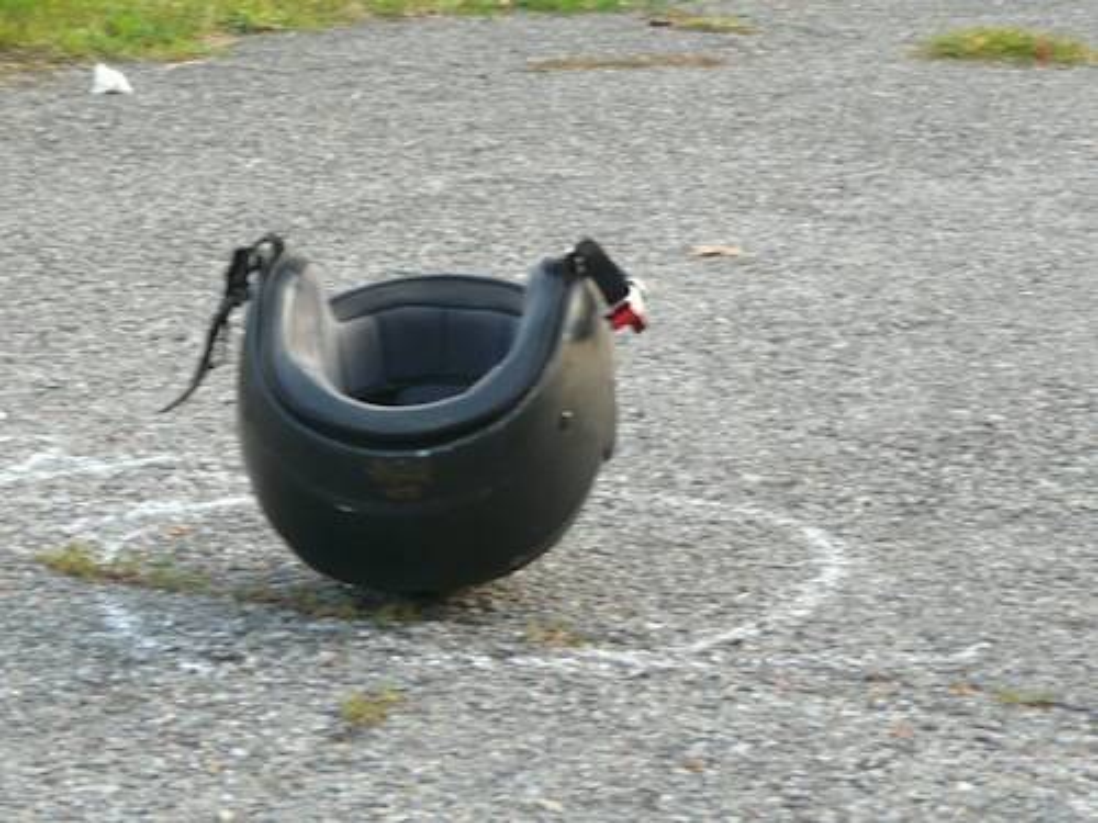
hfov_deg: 13.9
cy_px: 412
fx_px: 4504
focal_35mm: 142
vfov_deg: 10.4
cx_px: 549
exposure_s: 1/40
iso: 100
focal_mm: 14.7
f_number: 3.6
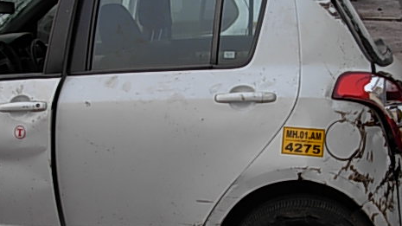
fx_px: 607
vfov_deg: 21.0
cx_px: 199
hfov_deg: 36.6
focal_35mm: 57
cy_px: 131
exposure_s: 1/24.6
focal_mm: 6.3
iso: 79
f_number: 2.9
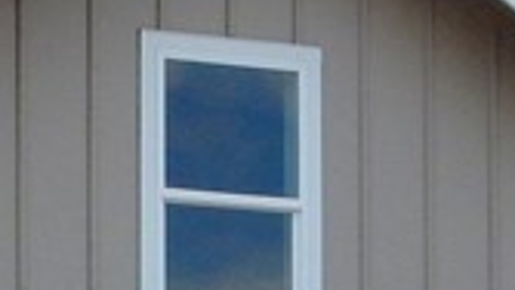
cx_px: -259
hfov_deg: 7.4
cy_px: 484
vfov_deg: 4.2
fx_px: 3933
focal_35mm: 288
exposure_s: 1/1250
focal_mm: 7.6
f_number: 4.2
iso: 125
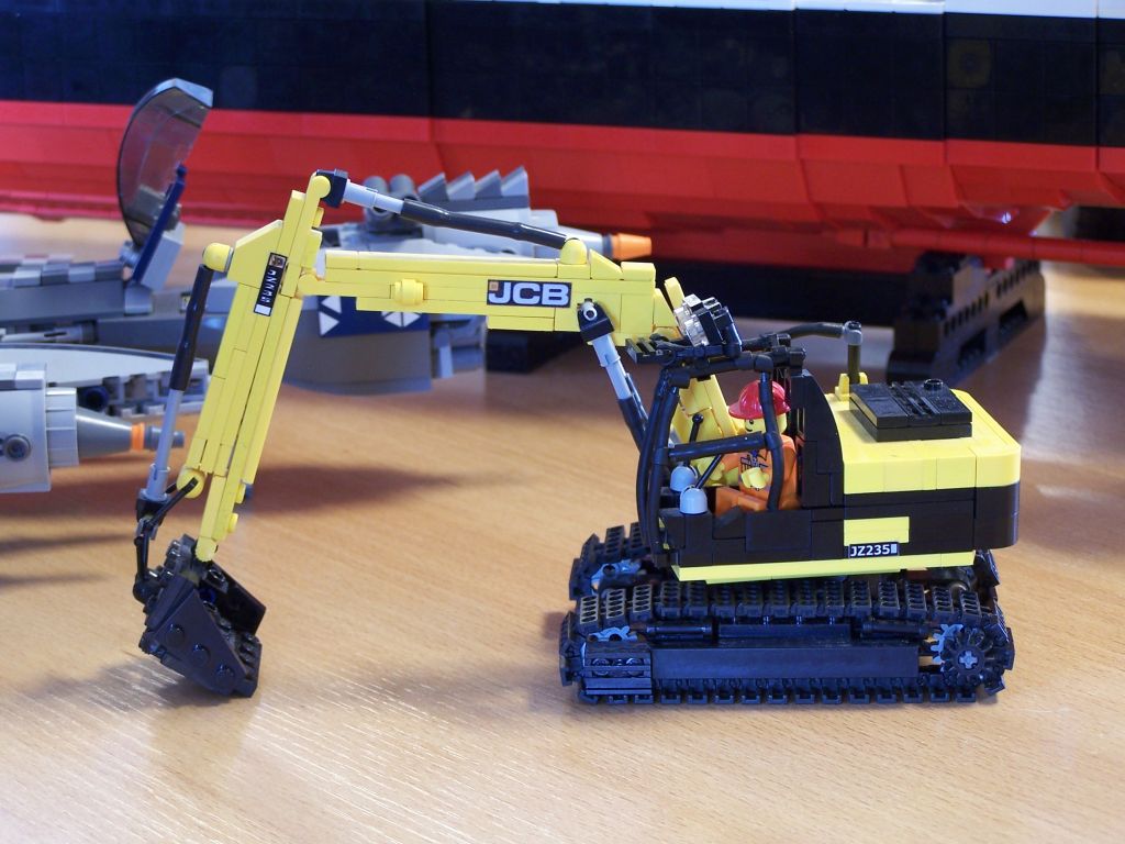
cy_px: 422
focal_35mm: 105
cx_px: 562
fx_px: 3412
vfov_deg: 14.1
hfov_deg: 18.7
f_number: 3.2
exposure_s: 1/3
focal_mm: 17.5
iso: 80
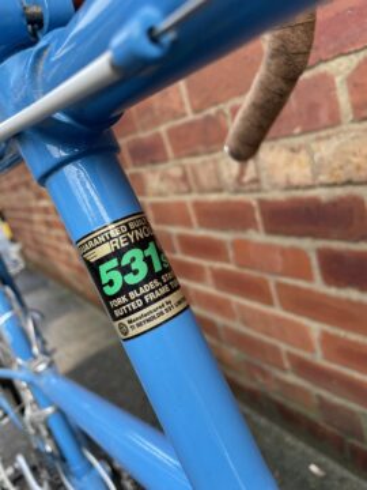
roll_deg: +18.5
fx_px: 368
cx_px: 184
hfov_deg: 53.1
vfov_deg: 67.3
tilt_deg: -12.6
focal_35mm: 26
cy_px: 245
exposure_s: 1/116
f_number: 1.6
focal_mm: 4.2
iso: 125
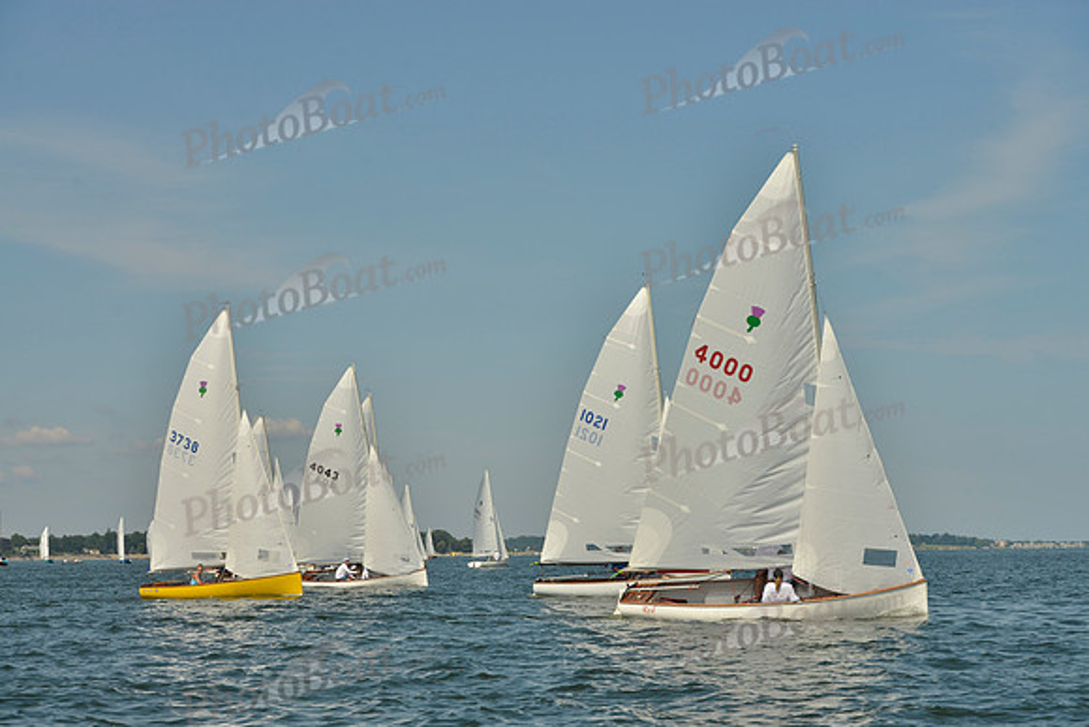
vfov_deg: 13.4
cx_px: 544
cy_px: 364
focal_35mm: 102
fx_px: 3086
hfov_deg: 20.0
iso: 200
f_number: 9
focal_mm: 102
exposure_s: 1/1250
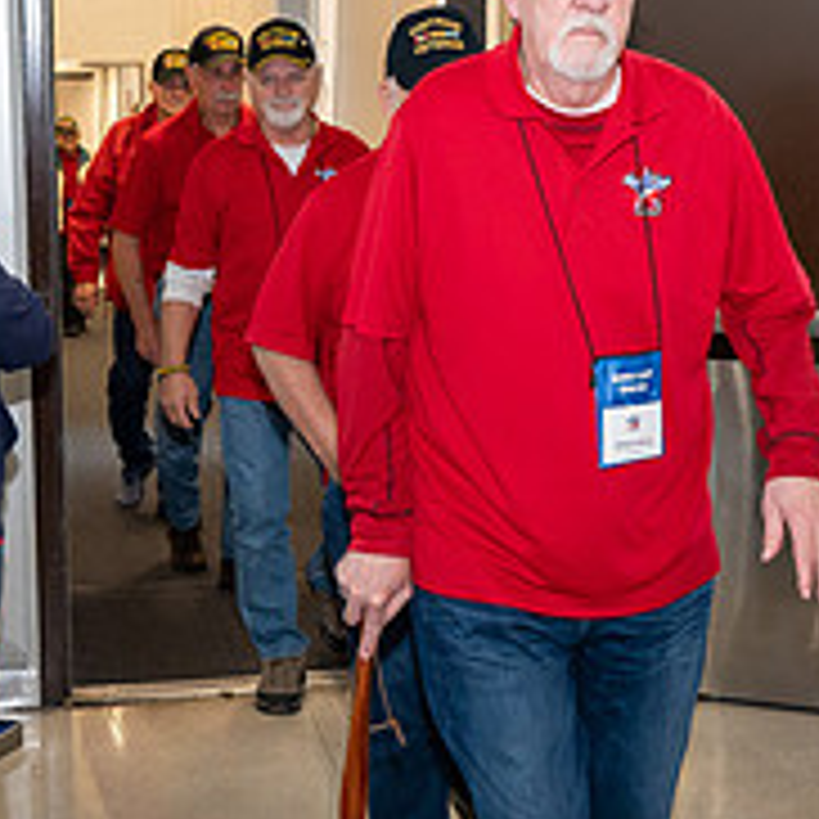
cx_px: 418
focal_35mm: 77
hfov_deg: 22.5
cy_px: 324
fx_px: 2061
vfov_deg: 22.4
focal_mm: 28.5
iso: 2800
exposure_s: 1/100
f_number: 5
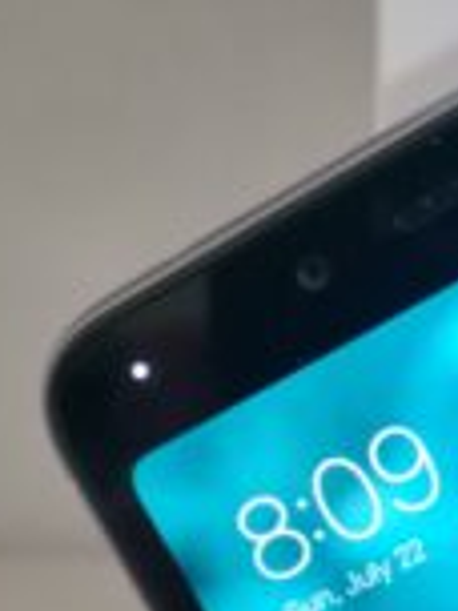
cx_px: 289
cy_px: 470
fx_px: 1482
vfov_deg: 23.0
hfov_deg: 17.5
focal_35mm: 84
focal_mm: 4.5
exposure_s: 1/17
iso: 474
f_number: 2
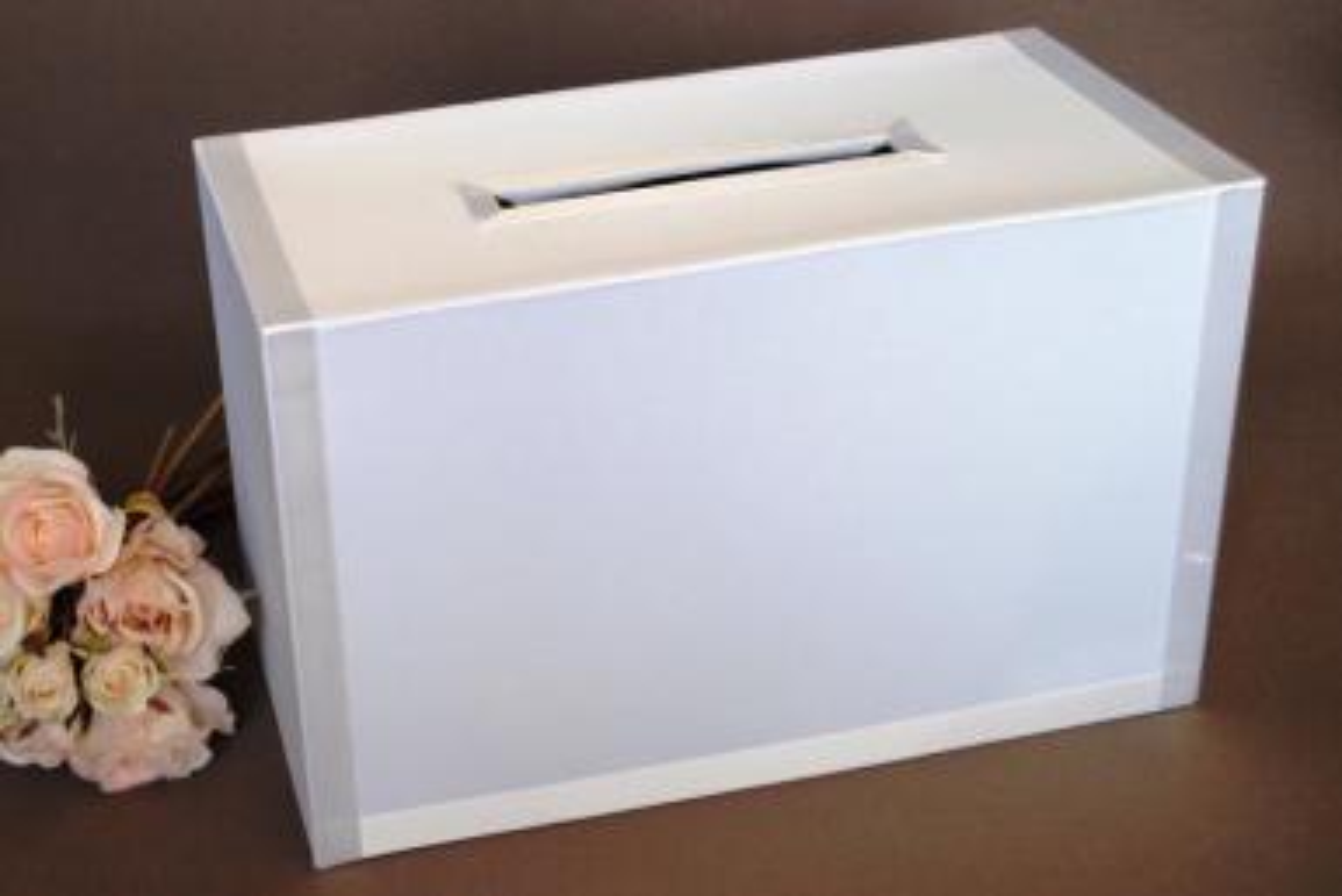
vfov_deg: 31.9
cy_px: 448
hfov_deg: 46.4
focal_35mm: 42
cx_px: 671
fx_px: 1566
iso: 200
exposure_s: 1/80
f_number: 4.5
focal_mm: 28
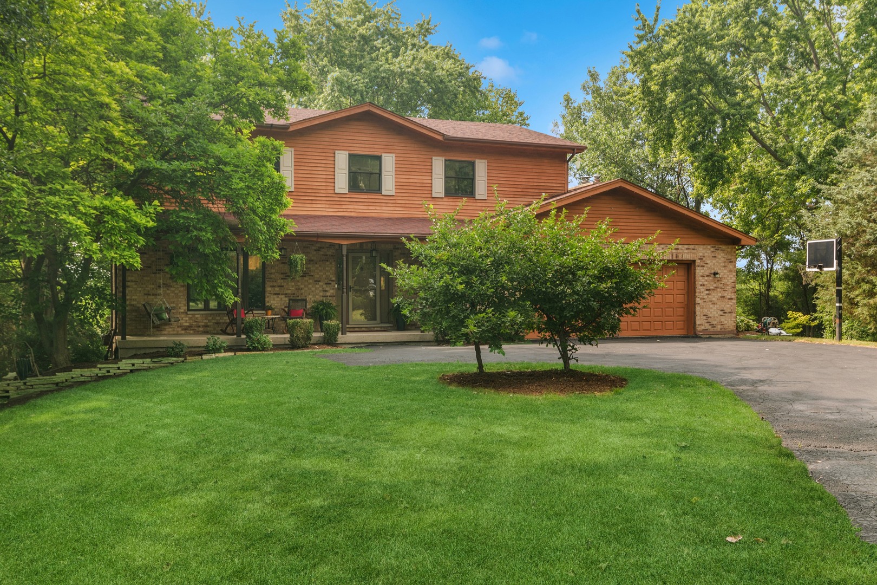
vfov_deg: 40.0
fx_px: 804
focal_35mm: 33
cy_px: 292
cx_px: 438
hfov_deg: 57.2
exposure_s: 1/60
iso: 200
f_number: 8
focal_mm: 22
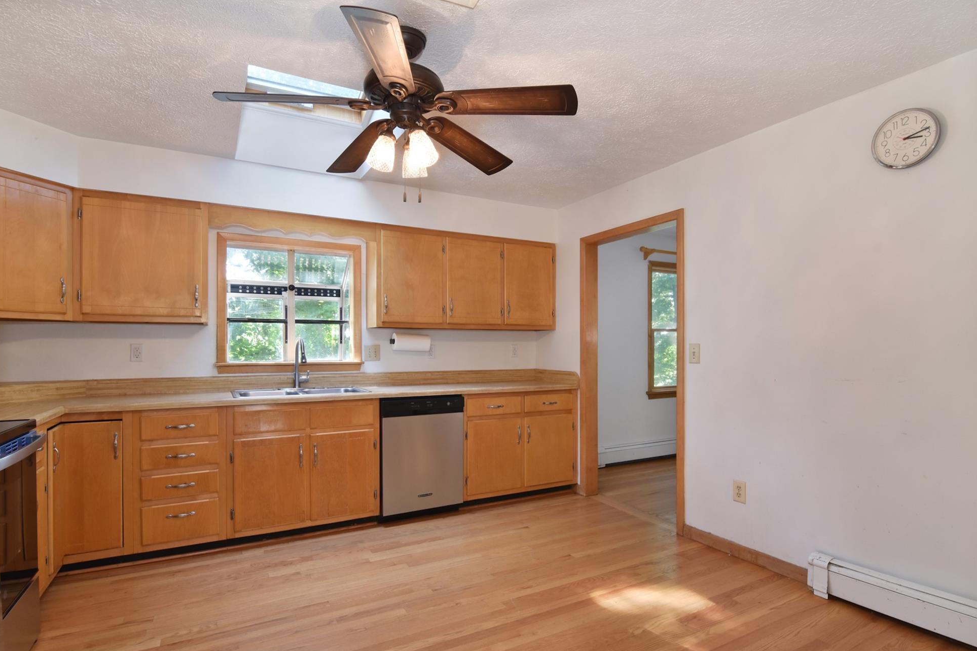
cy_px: 342
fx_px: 476
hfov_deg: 91.5
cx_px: 490
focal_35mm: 18
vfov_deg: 68.8
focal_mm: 11
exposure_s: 1/25
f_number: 11
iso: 640
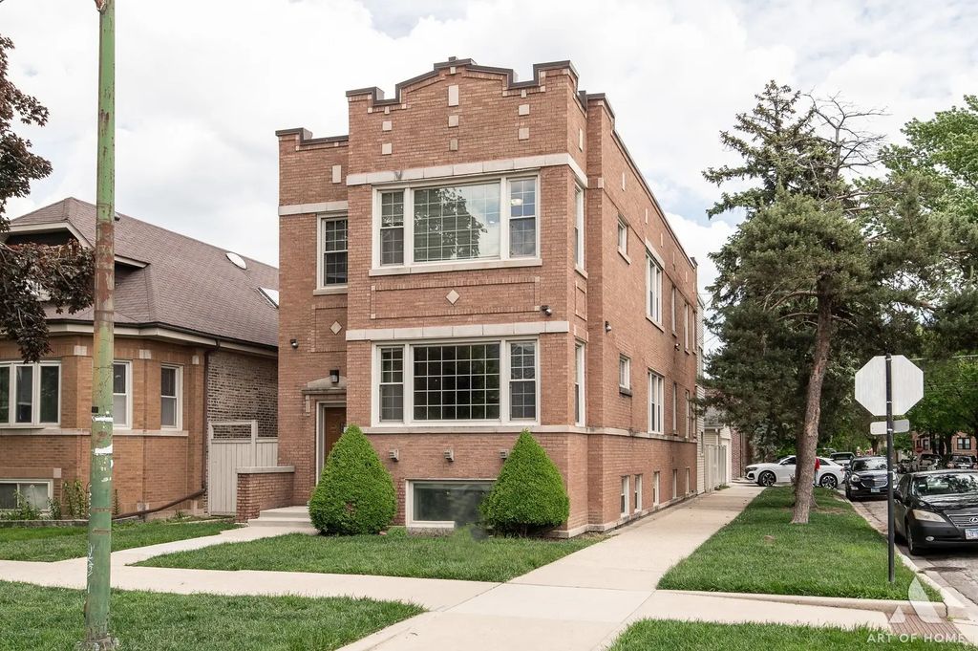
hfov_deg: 62.0
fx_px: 814
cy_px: 326
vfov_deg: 43.5
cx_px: 489
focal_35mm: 30
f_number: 10
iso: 100
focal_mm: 30
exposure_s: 1/200
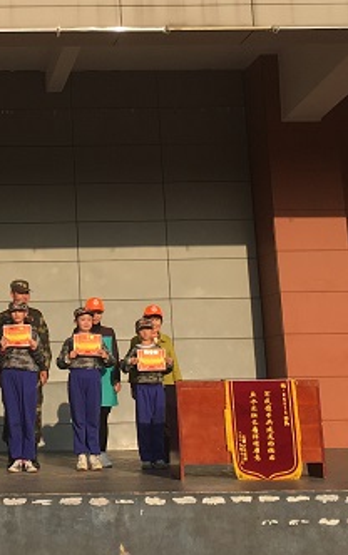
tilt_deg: +12.9
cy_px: 154
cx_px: -27
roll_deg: +1.3
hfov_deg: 17.1
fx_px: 1121
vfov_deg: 27.5
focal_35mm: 74
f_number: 2.2
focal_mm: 4.15
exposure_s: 1/1304
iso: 25
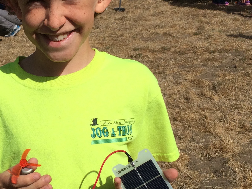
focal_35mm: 70
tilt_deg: -17.5
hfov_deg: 27.0
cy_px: 79
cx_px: 32
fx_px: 510
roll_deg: +2.4
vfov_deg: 21.0
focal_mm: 4.15
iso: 32
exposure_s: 1/4566
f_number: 2.2
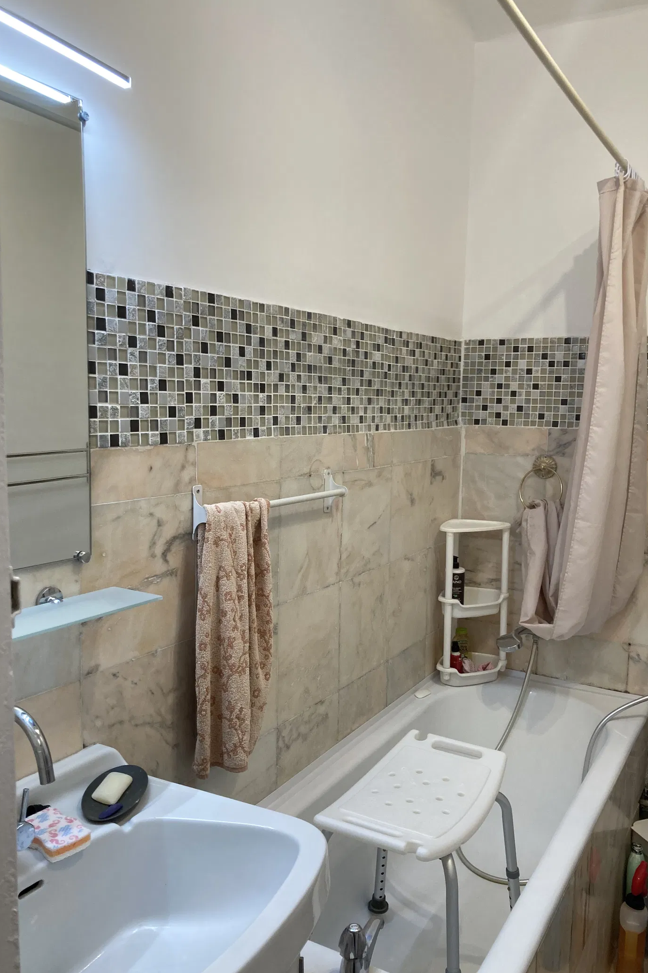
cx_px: 354
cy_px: 494
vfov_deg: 61.9
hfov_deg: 43.5
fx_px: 810
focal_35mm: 30
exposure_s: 1/100
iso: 64
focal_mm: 3.99
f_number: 1.8
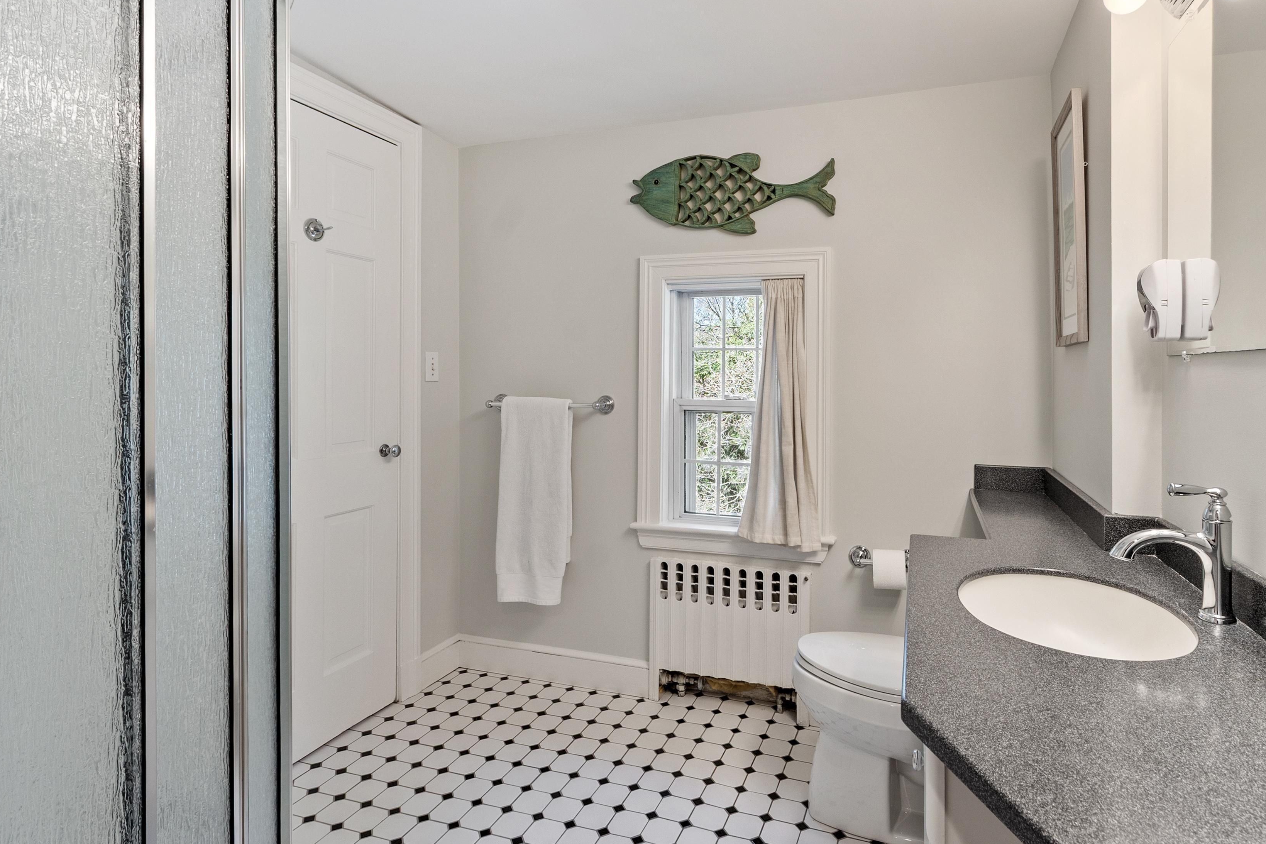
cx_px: 743
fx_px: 633
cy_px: 360
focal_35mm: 18
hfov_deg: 89.1
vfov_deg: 67.0
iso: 320
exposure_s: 1/3
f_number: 8
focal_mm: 10
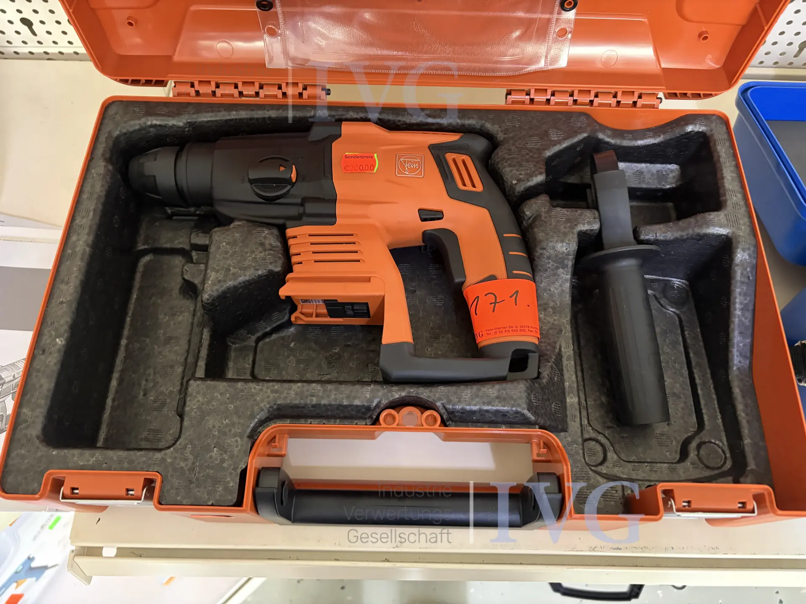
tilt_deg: -66.2
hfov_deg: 67.3
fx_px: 605
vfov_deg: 53.1
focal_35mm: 26
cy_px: 302
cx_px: 403
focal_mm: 5.96
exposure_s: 1/25
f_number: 1.6
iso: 500
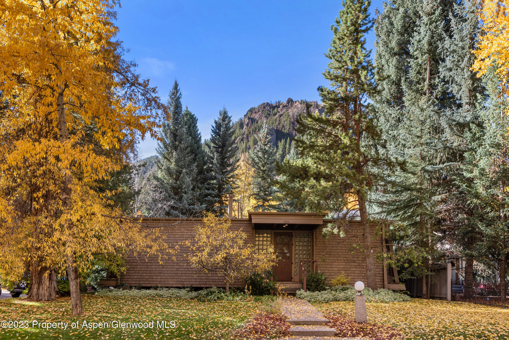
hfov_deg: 65.5
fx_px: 396
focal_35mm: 28
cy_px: 170
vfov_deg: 46.4
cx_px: 254
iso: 100
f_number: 7.1
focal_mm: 28
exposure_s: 1/60
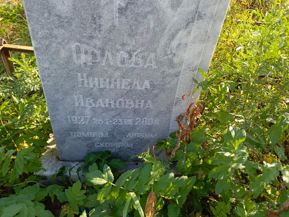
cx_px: 144
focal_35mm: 25
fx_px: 209
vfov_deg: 54.9
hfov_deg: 69.4
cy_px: 108
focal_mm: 4.76
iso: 110
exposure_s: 1/188
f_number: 1.69
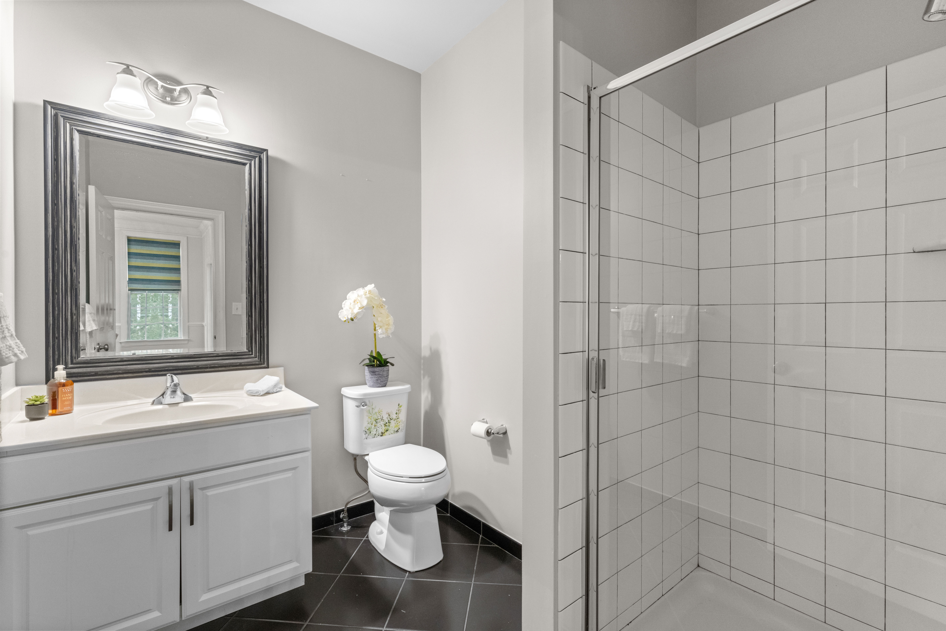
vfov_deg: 73.4
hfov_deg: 96.4
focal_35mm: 16
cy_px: 316
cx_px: 473
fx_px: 423
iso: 3200
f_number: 11
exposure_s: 1/5
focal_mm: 16.1
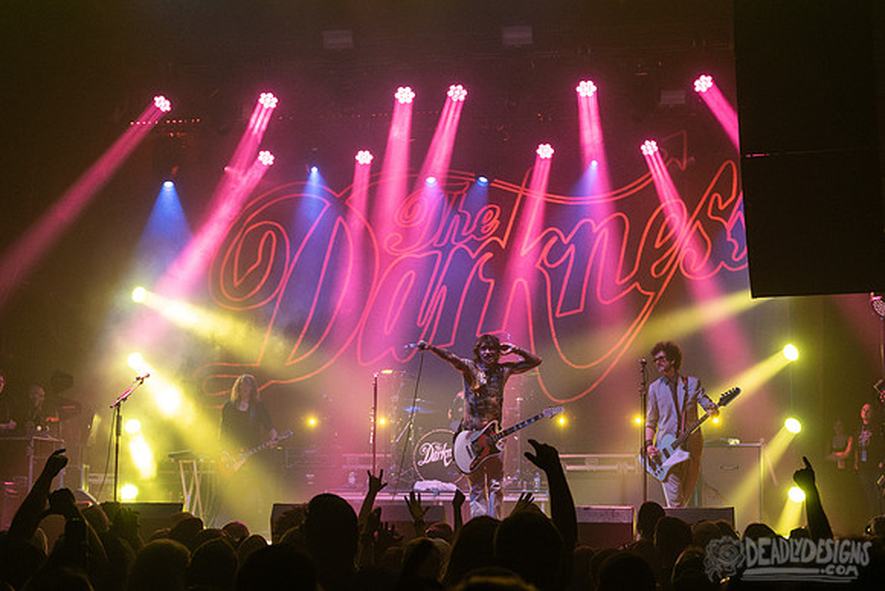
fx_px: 1500
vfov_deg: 22.2
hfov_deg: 32.9
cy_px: 240
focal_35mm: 61
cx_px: 458
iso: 2000
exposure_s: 1/400
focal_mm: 48
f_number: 3.5
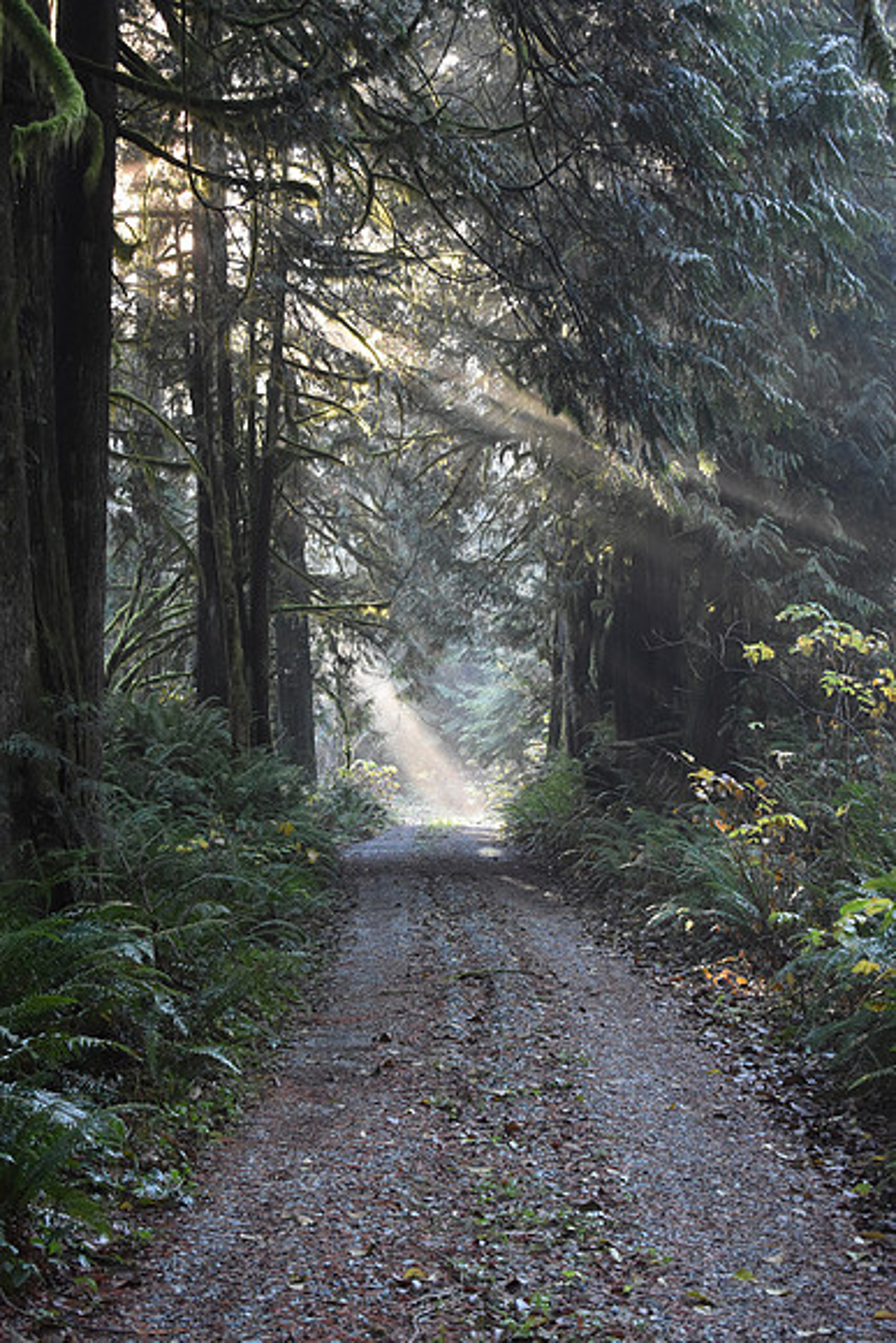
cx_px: 448
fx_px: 2238
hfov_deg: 22.6
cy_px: 672
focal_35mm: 60
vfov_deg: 33.4
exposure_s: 1/60
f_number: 4.8
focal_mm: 40
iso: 1800
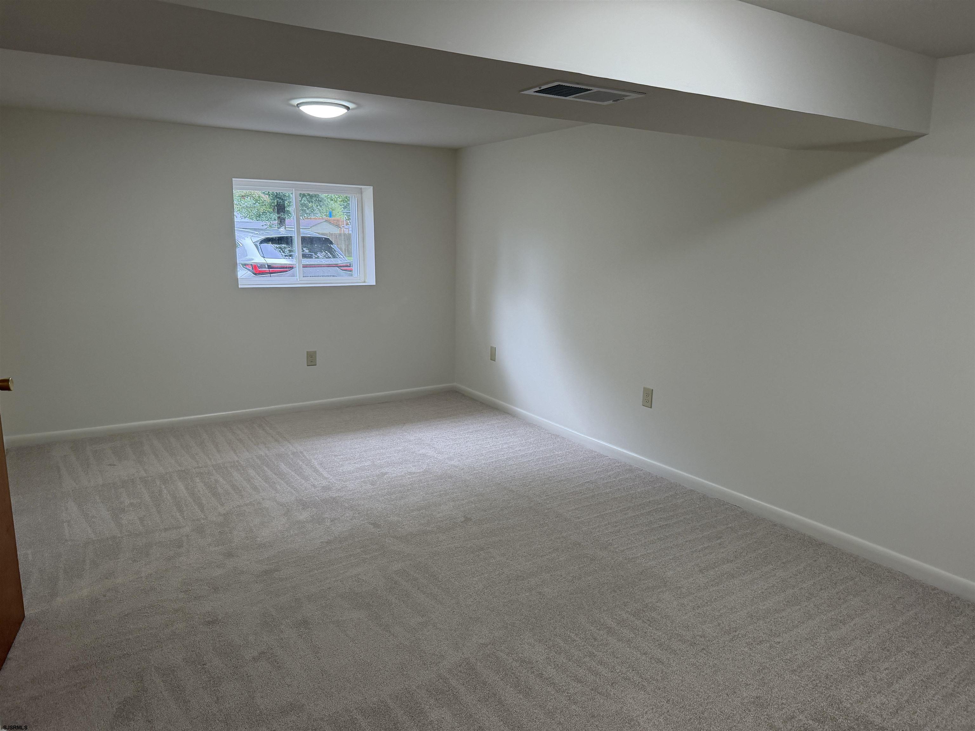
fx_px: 676
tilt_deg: -9.8
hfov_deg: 71.6
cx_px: 488
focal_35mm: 24
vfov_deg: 56.8
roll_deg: -1.4
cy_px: 366
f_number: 1.78
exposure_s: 1/120
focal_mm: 6.76
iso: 250
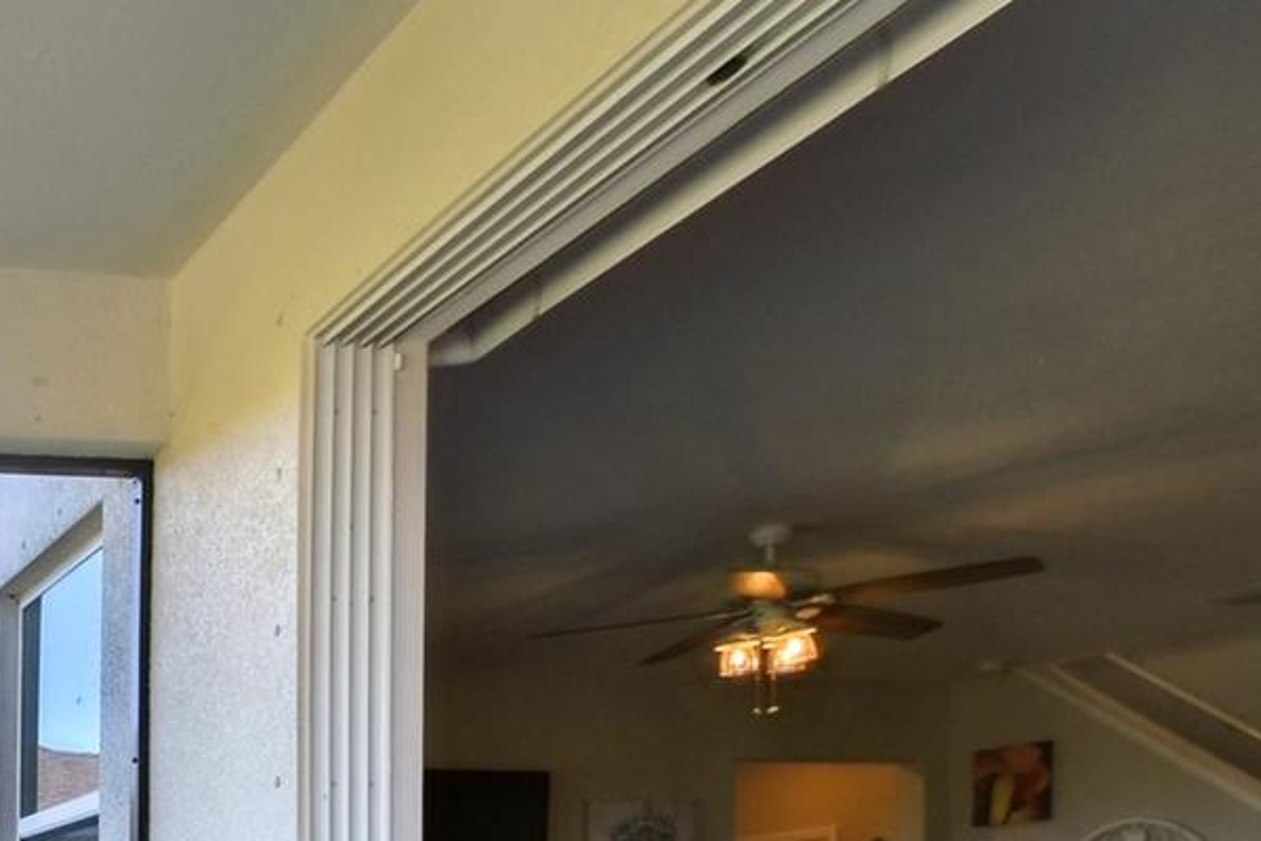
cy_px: 969
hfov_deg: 35.3
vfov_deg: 29.4
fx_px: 1401
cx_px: -332
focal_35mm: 40
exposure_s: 1/320
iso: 100
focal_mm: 10
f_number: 7.1
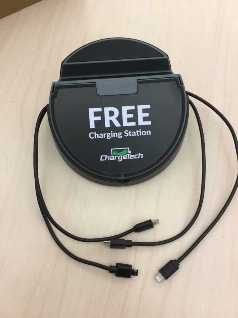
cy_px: 159
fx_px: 284
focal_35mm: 31
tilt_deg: -73.9
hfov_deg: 45.4
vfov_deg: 58.4
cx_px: 119
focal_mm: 3.3
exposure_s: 1/30
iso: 80
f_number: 2.4
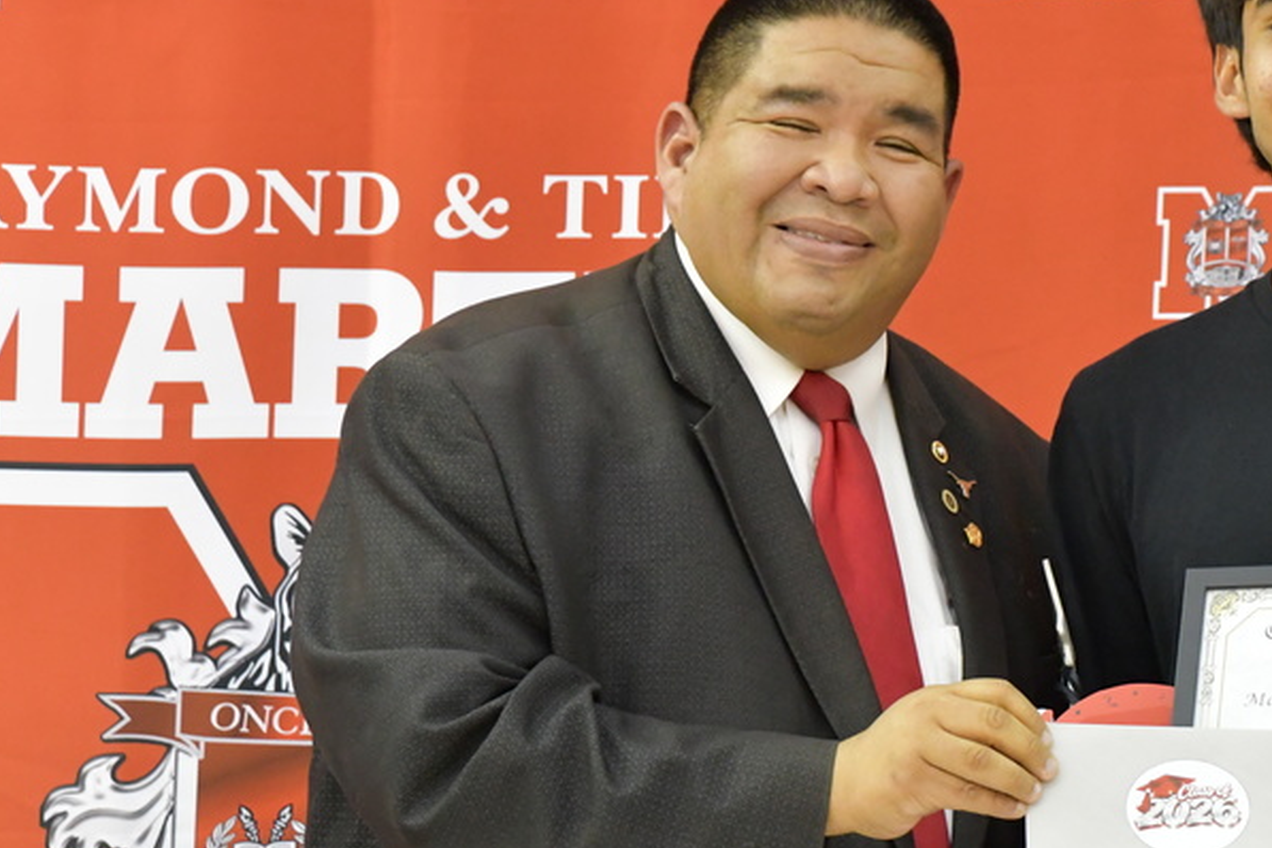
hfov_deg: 9.4
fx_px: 7702
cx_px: 1012
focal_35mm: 218
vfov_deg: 6.3
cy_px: 532
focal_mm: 85
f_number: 6.3
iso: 5000
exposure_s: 1/160
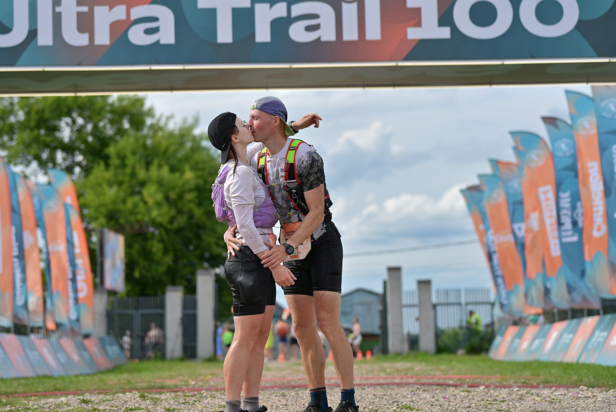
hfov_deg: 21.2
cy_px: 217
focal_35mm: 96
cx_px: 289
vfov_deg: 14.3
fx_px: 1644
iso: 125
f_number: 2.8
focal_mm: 82
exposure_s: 1/2500
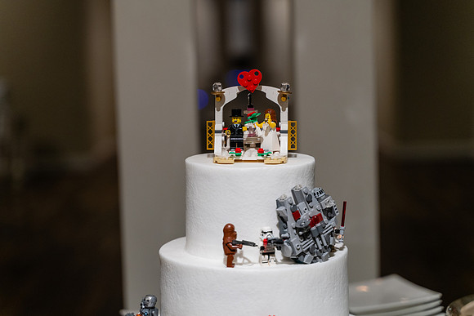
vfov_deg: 17.2
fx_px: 1044
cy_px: 158
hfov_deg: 25.6
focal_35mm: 79
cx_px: 235
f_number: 2.8
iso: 1000
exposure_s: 1/60
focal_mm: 75
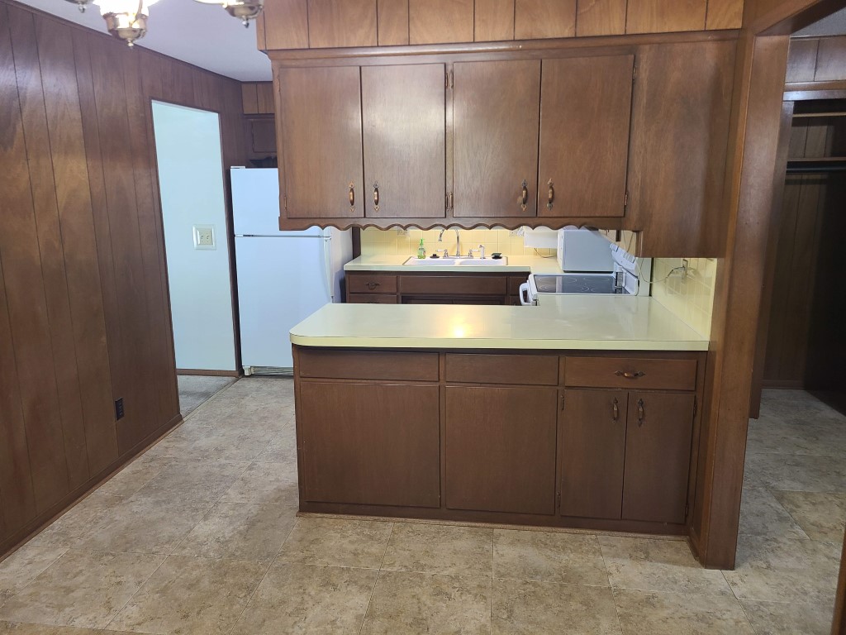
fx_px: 635
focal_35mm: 26
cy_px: 318
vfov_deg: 53.1
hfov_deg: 67.3
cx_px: 423
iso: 200
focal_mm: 5.4
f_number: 1.8
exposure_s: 1/40
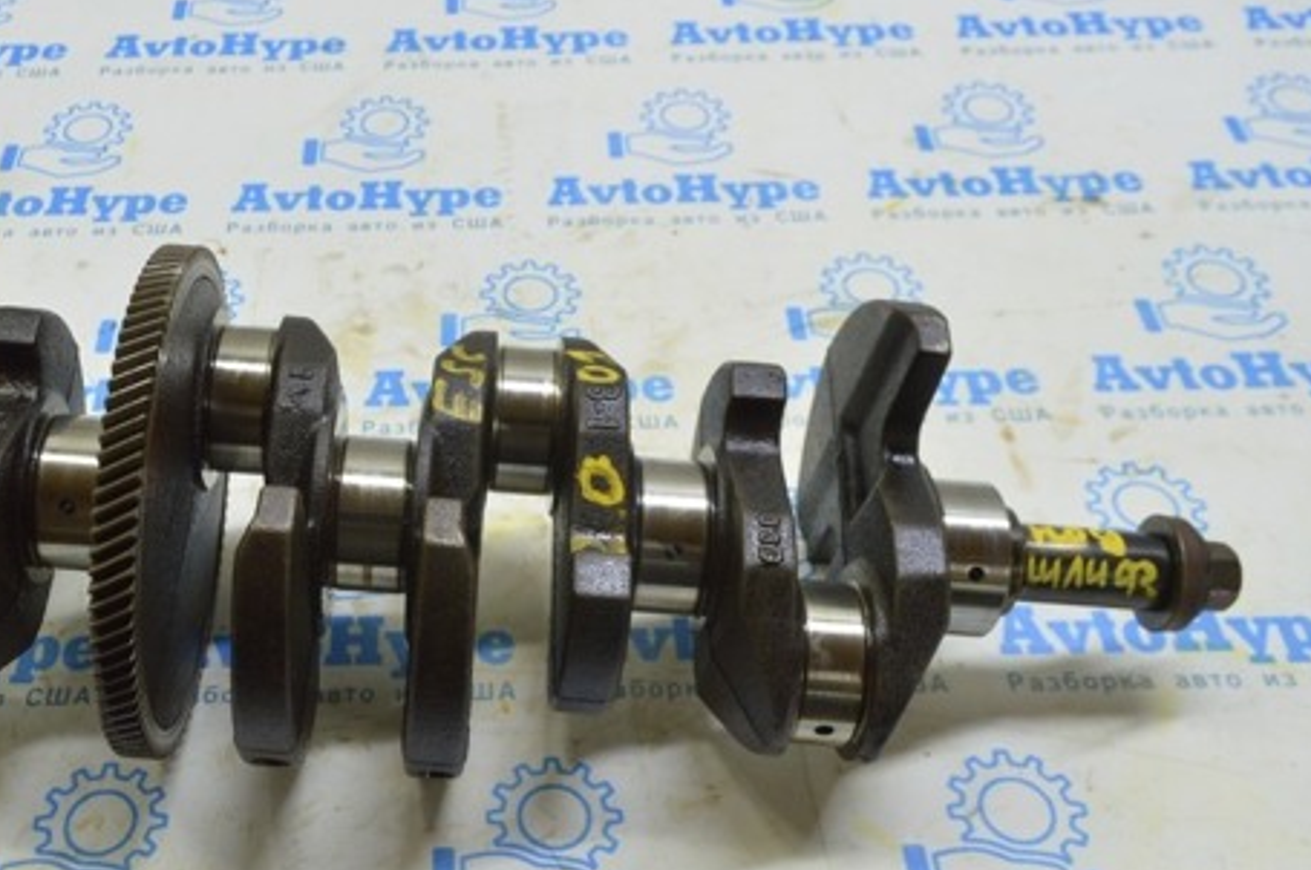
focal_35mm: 38
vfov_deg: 34.9
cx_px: 424
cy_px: 399
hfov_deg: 49.7
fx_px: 1382
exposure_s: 1/20
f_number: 5.6
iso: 400
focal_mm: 18
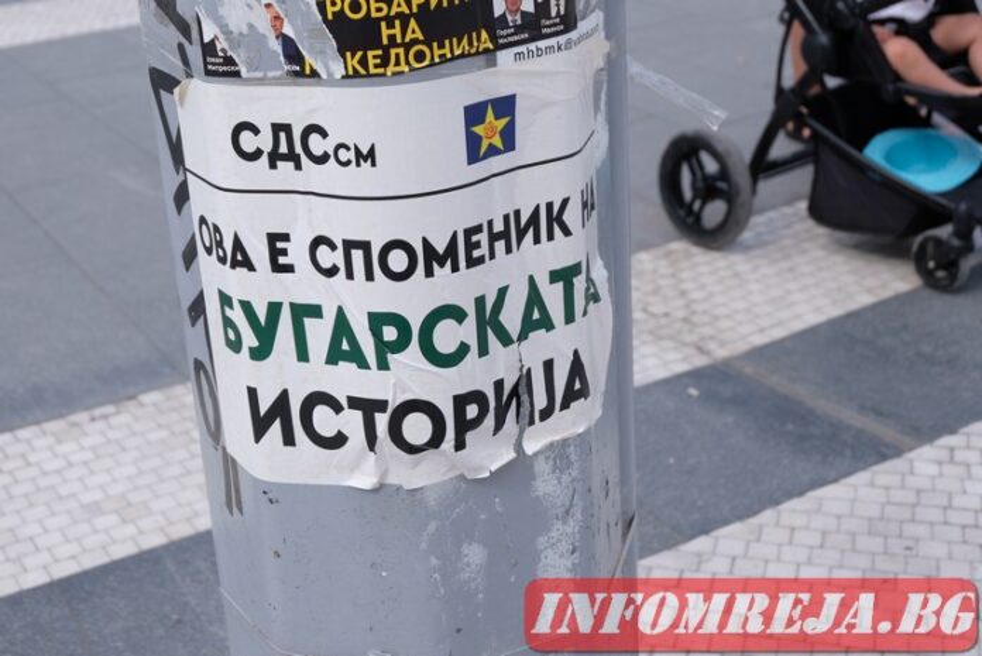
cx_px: 491
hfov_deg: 35.6
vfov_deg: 24.2
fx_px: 1528
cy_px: 328
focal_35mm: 56
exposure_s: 1/400
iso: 200
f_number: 5.6
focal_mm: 37.1
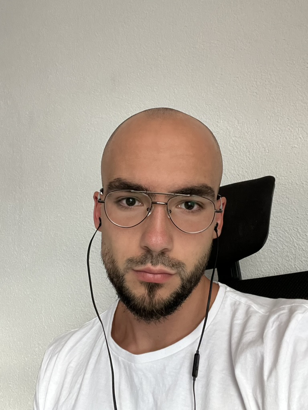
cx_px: 154
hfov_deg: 46.8
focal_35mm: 30
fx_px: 356
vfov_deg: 60.0
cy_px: 205
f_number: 2.2
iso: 800
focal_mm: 2.71
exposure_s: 1/21
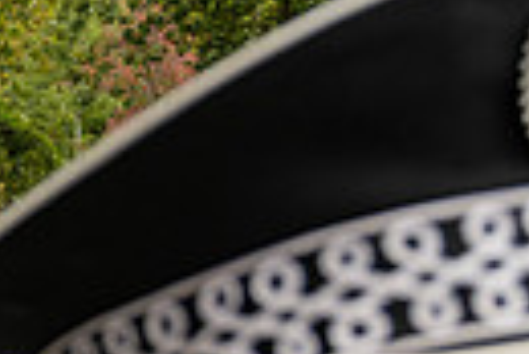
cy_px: 254
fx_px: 1574
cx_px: -464
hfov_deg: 15.8
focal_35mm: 107
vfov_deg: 12.8
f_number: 4
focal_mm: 24
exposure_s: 1/1000
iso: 500
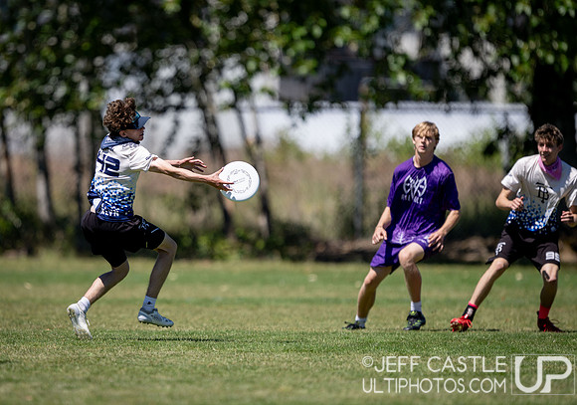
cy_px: 241
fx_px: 9475
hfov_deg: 3.5
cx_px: 151
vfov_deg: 2.4
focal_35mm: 582
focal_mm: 400
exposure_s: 1/2000
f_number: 2.8
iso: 90
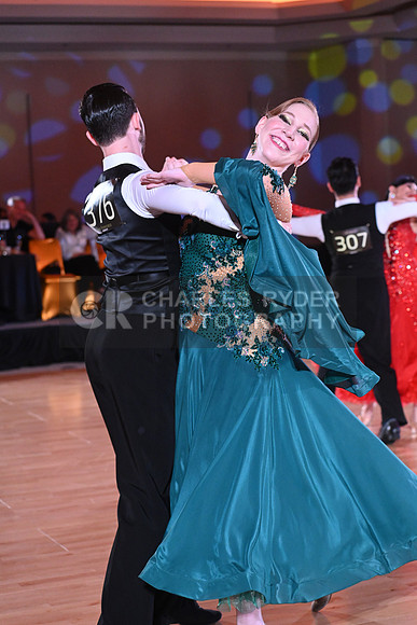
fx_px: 1215
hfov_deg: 19.5
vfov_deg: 28.8
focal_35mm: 70
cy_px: 312
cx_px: 208
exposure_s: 1/400
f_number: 5
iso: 5000
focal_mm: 70
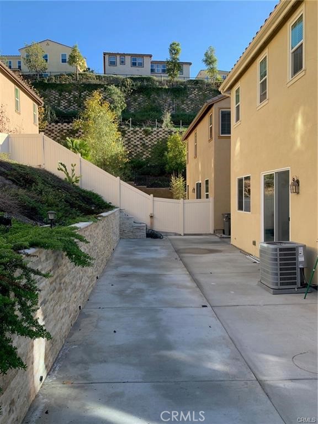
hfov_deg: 53.1
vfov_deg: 67.3
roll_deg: +1.3
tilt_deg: -1.2
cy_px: 212
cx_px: 159
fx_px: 318
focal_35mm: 26
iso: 25
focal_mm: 4.25
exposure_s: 1/526
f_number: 1.8
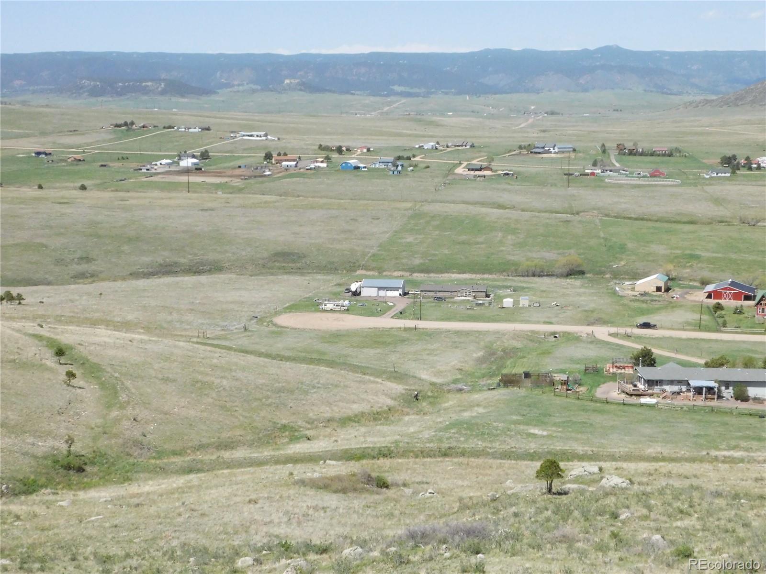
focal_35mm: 51
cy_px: 287
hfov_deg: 37.5
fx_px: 1129
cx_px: 383
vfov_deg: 28.6
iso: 800
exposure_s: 1/1500
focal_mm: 9
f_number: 7.6
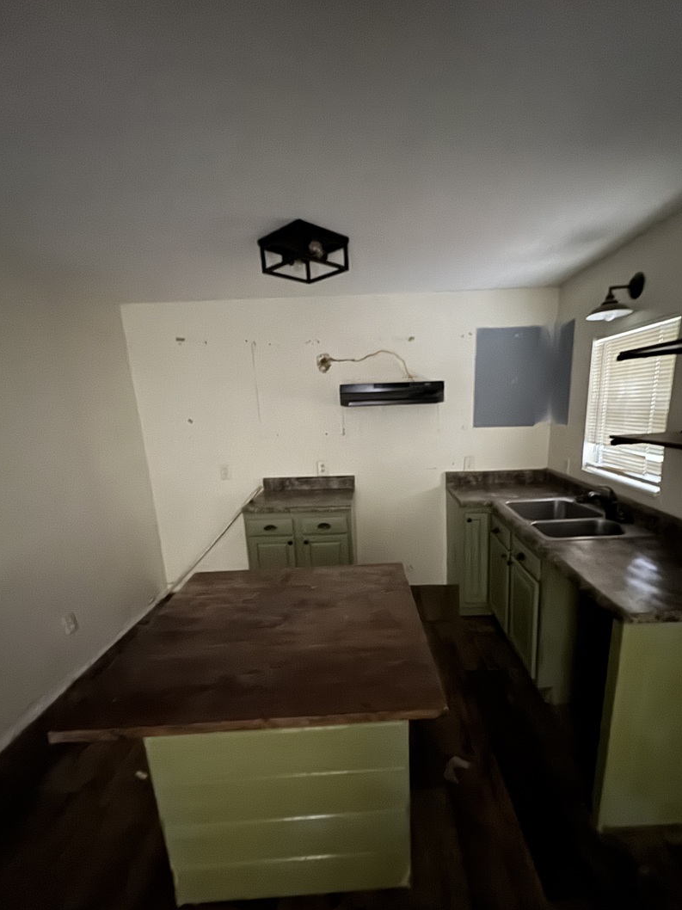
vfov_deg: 94.1
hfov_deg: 77.9
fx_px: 420
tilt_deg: -14.4
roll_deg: +1.9
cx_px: 372
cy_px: 509
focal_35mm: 16
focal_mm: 2.22
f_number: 2.2
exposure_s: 1/4
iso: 2000
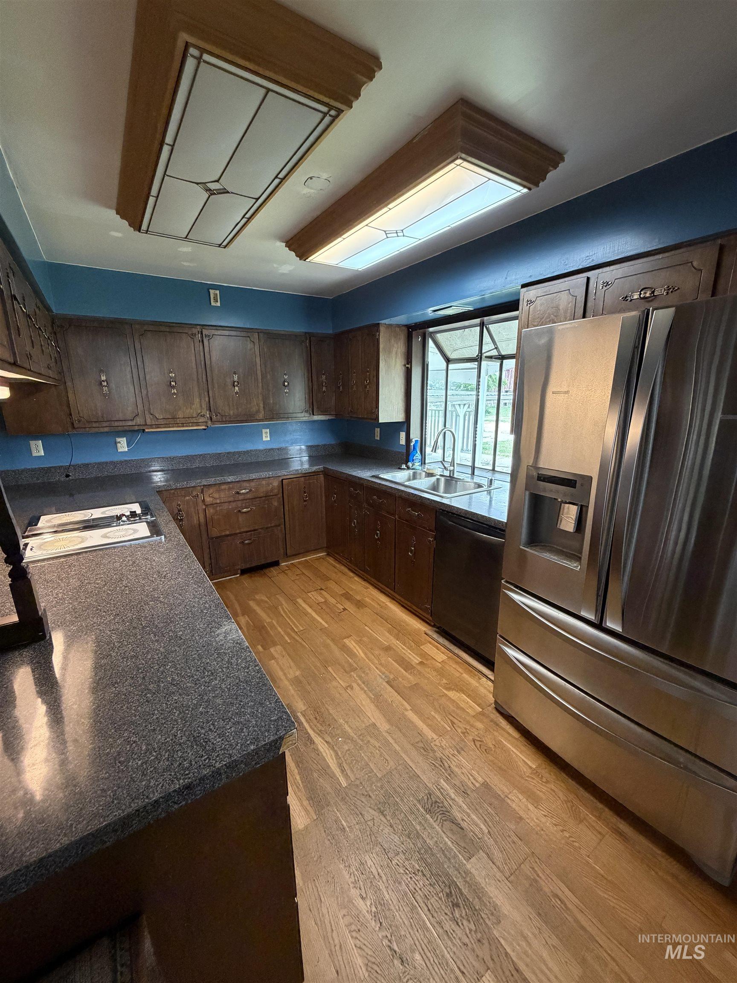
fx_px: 397
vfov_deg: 102.1
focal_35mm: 14
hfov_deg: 85.7
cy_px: 492
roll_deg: +0.7
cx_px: 368
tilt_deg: -13.4
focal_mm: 2.22
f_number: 2.2
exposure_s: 1/60
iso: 500
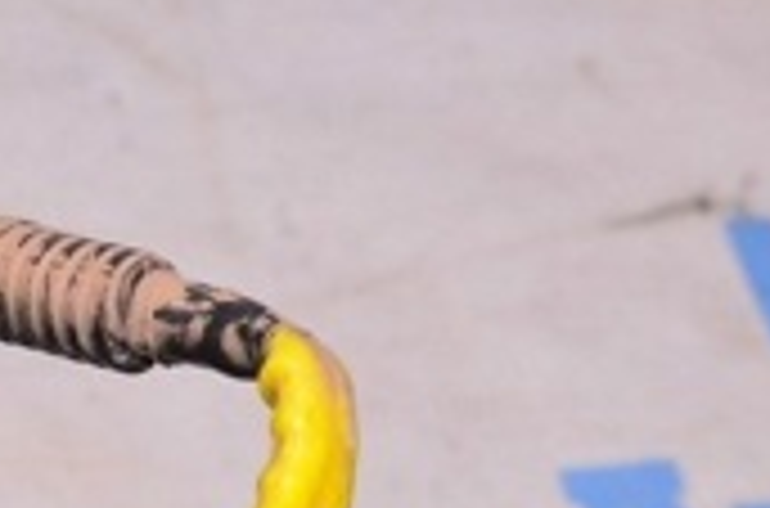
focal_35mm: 152
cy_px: 623
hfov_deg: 13.5
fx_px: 3239
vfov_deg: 8.9
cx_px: 212
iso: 1600
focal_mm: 27
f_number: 8
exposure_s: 1/160
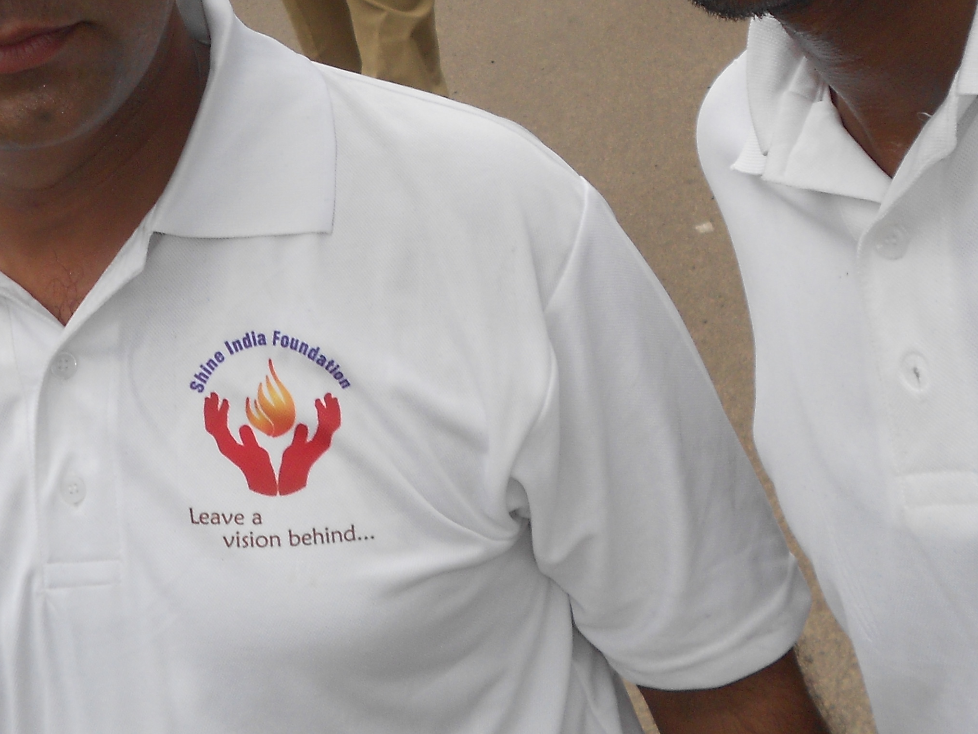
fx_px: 1921
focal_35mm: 68
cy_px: 132
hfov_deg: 28.4
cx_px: 320
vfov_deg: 21.3
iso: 80
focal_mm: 6
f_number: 3.6
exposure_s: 1/500
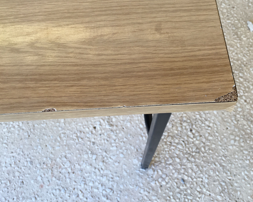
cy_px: 68
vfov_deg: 37.8
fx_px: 292
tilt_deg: -63.3
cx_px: 129
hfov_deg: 46.8
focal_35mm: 39
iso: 32
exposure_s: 1/50
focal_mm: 4.15
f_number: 2.2
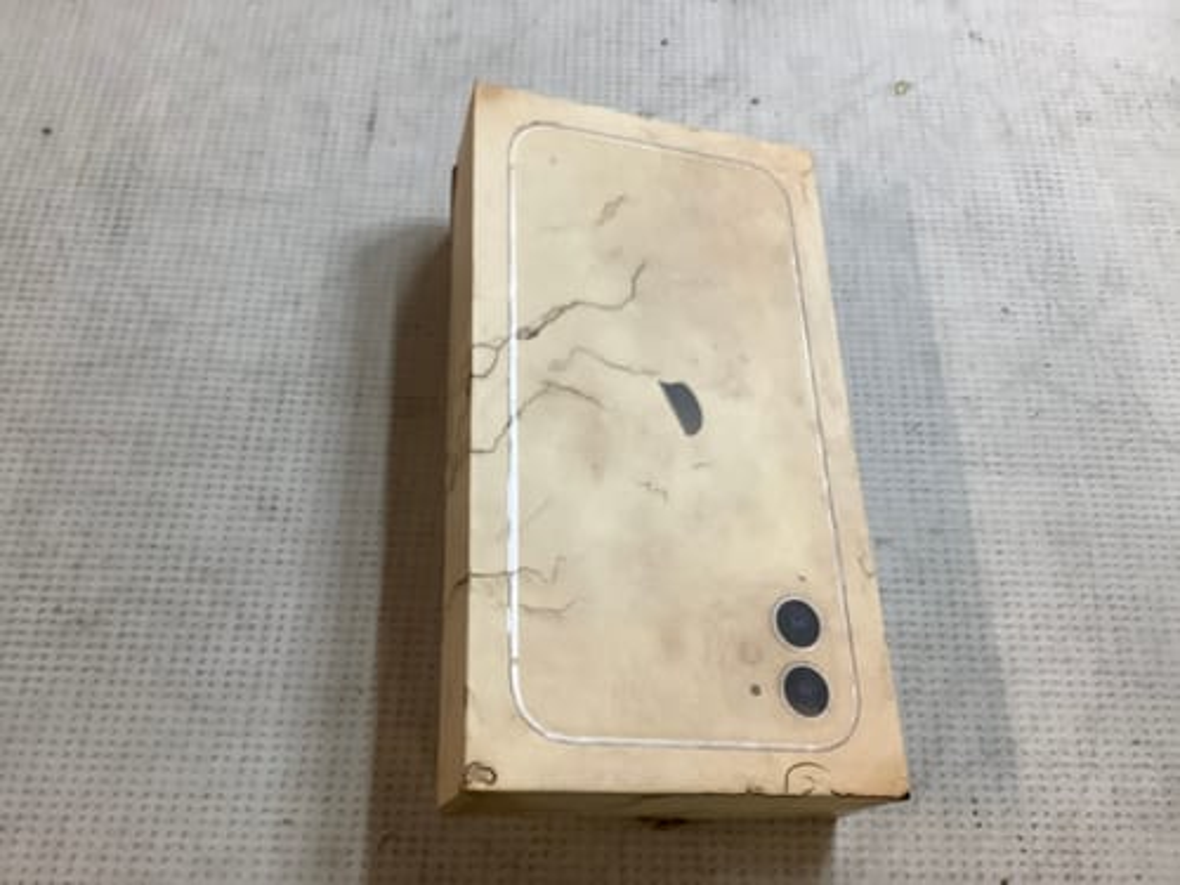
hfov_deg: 58.4
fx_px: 1057
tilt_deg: -65.4
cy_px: 442
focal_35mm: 31
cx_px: 590
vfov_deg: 45.4
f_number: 2.4
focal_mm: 3.3
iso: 80
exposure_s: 1/50
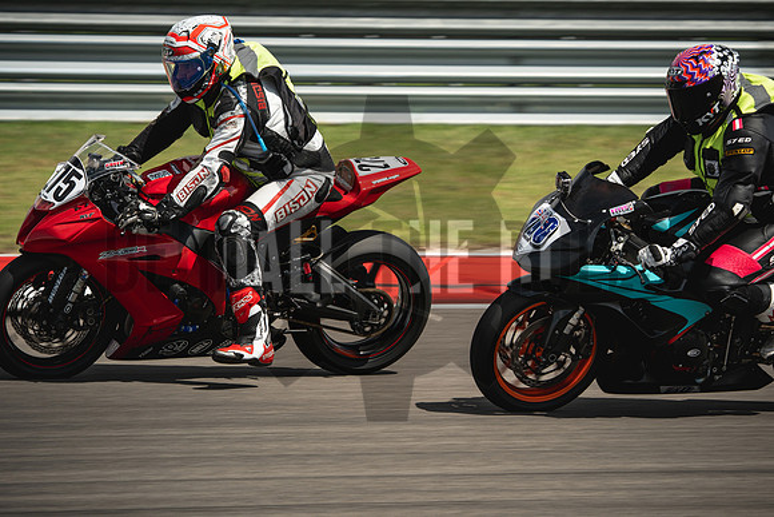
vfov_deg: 4.6
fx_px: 6451
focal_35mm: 300
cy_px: 258
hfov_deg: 6.9
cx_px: 387
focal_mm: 200
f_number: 5.6
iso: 160
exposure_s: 1/400
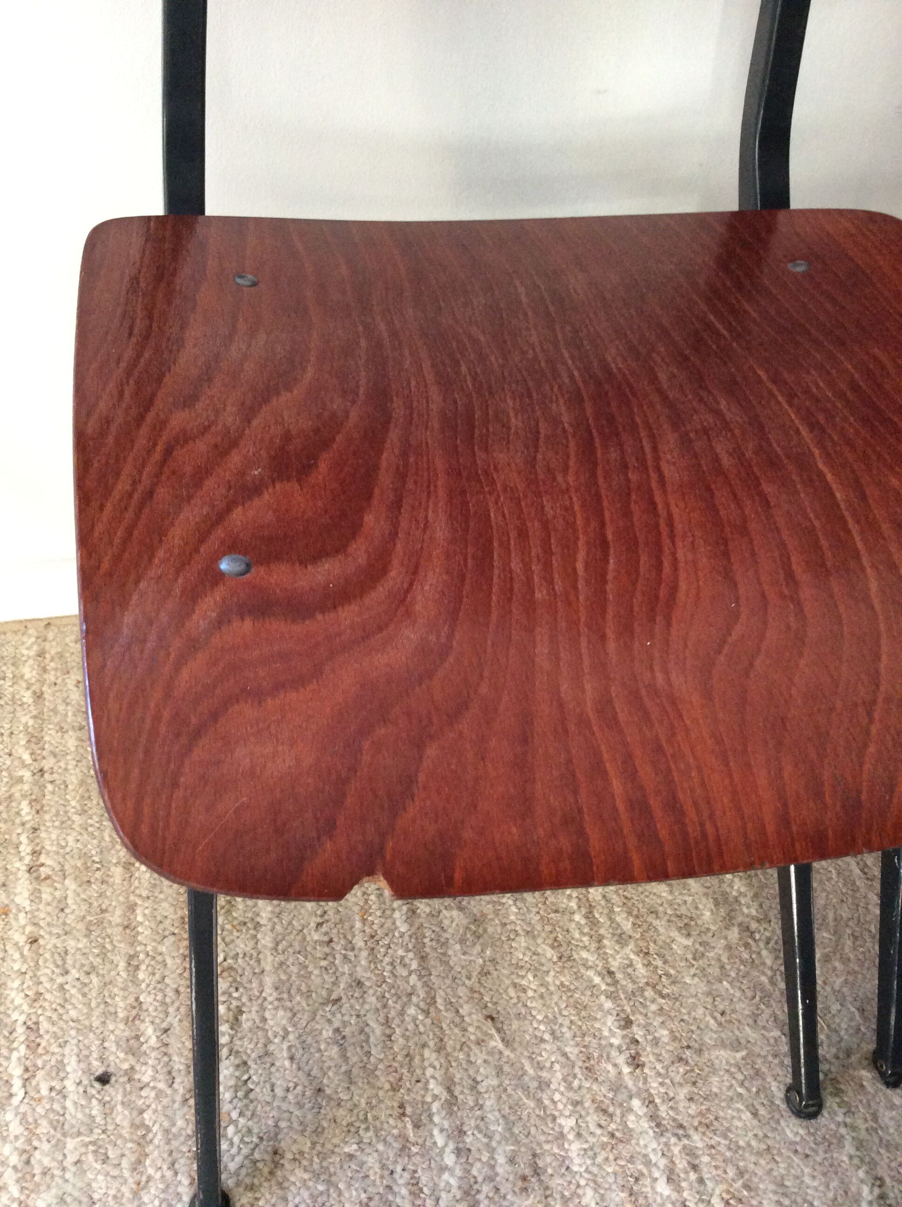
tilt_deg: -47.6
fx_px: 1115
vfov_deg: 56.9
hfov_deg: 44.1
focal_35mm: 32
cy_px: 604
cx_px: 451
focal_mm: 3.3
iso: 200
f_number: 2.4
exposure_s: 1/25
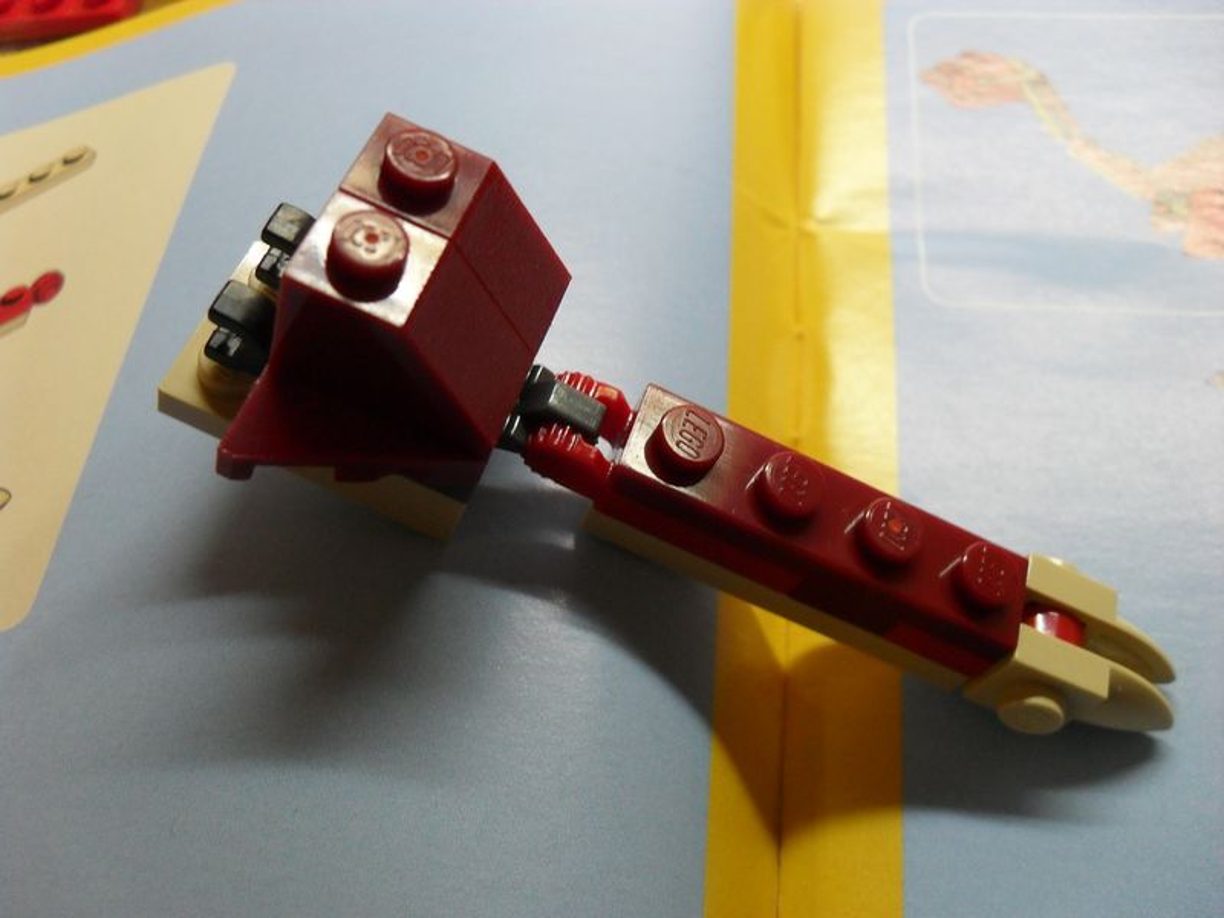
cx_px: 612
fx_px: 1238
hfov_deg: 52.6
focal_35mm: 35
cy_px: 459
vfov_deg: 40.7
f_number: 2.8
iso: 200
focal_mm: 6.2
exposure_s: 1/20
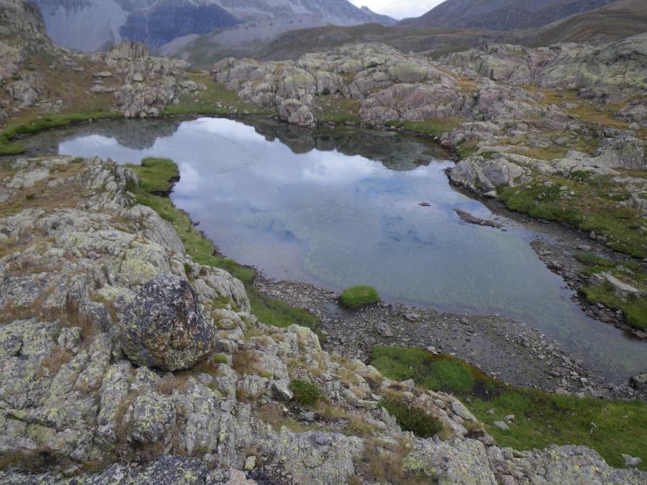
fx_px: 542
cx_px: 326
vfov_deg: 48.2
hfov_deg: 61.7
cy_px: 235
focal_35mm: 29
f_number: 4.2
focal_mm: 5
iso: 50
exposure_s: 1/200
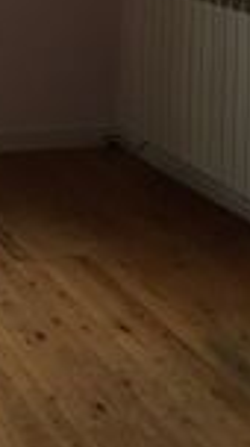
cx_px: -91
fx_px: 1054
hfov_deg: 13.0
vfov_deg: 22.3
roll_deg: -0.4
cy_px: -78
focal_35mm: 89
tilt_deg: -2.3
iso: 64
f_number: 2.2
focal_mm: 4.15
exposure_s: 1/33
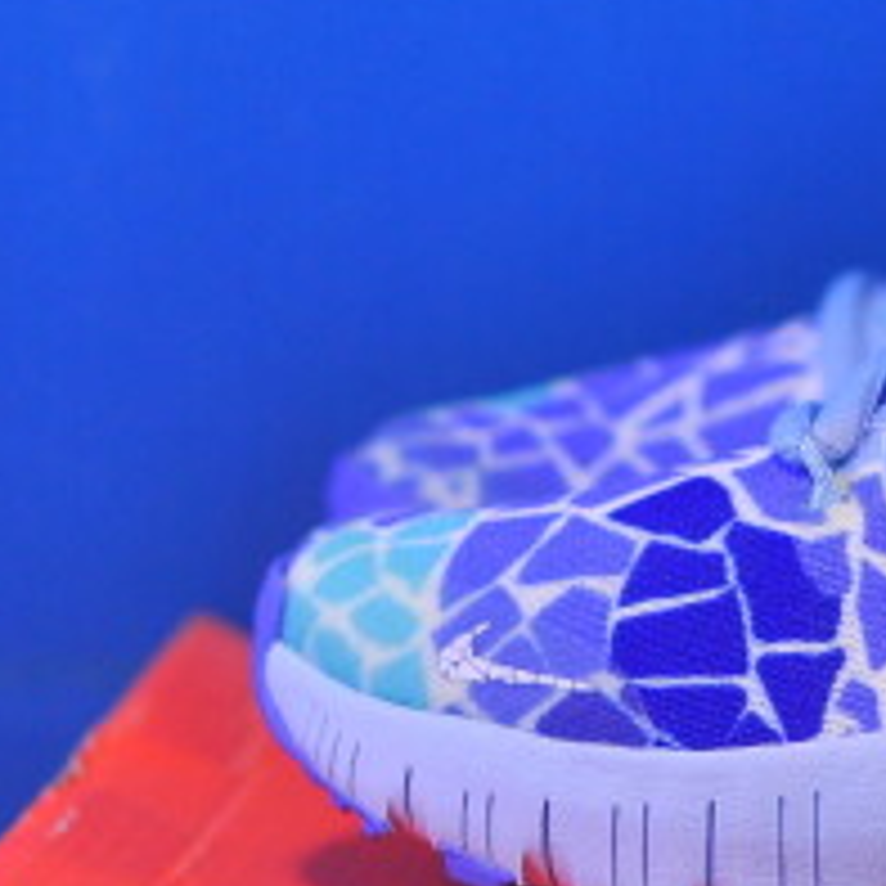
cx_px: 1327
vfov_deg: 6.8
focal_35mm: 258
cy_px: 47
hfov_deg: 6.7
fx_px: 7471
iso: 250
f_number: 2.8
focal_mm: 50
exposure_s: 1/320
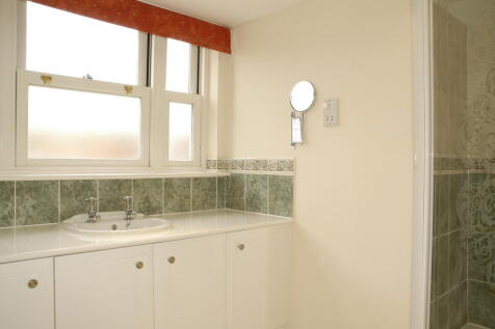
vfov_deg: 47.9
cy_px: 164
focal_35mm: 27
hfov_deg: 67.4
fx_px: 371
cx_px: 248
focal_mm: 18
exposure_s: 1/15
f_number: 13
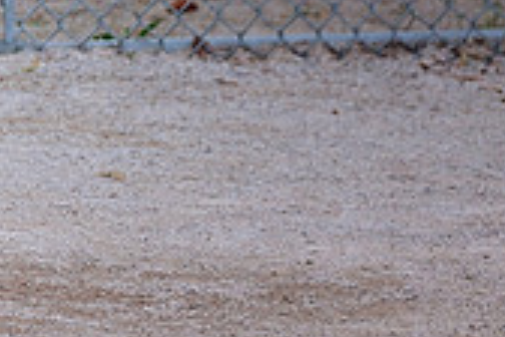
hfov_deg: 5.3
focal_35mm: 383
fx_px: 5372
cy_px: -136
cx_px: -297
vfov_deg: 3.6
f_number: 2.8
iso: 400
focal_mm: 66
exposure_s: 1/320
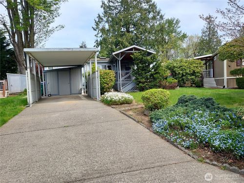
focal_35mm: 24
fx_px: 169
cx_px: 122
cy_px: 92
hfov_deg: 71.6
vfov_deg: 56.8
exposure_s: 1/637
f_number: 1.8
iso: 40
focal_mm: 4.6
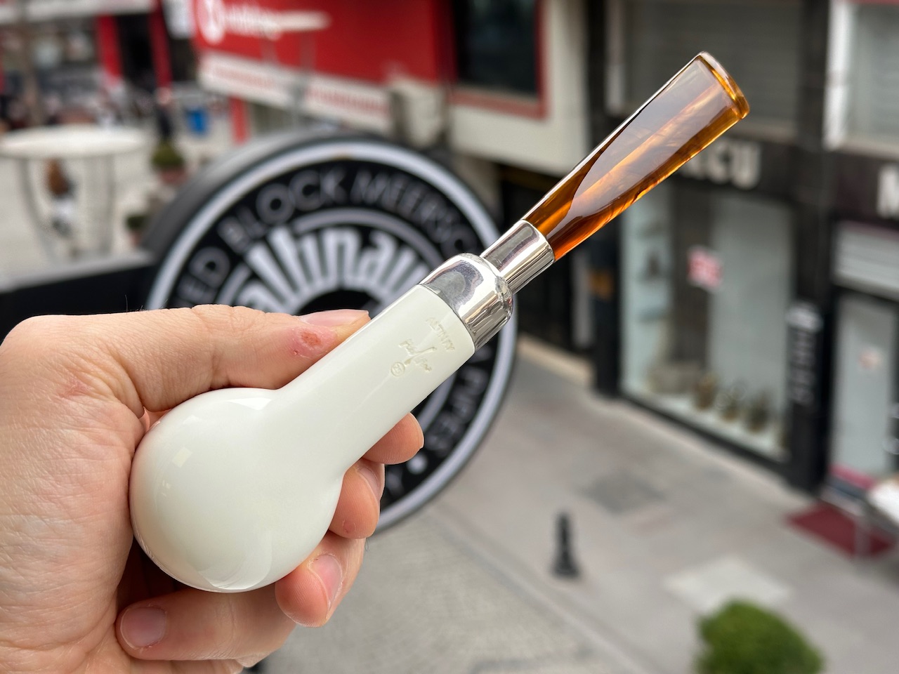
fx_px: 1247
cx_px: 450
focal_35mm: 48
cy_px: 337
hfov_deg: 39.7
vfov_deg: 30.3
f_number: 1.78
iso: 64
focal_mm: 6.86
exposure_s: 1/685
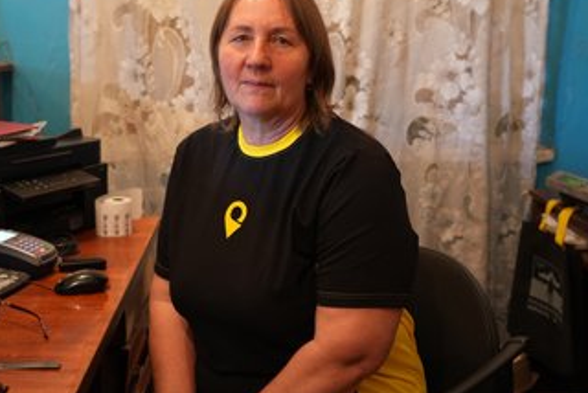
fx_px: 817
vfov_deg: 27.0
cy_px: 159
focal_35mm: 50
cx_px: 257
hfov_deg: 39.5
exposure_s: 1/50
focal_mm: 40
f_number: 4
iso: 3200
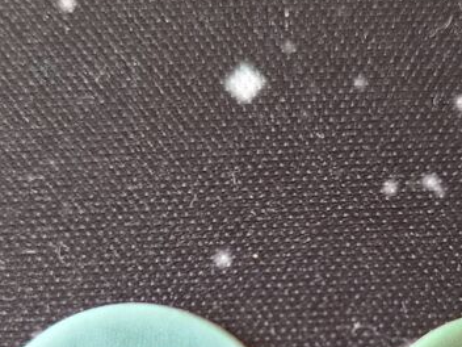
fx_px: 894
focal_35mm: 67
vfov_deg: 21.1
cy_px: 360
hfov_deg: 28.7
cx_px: 326
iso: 1000
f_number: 1.8
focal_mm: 5.4
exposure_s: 1/100
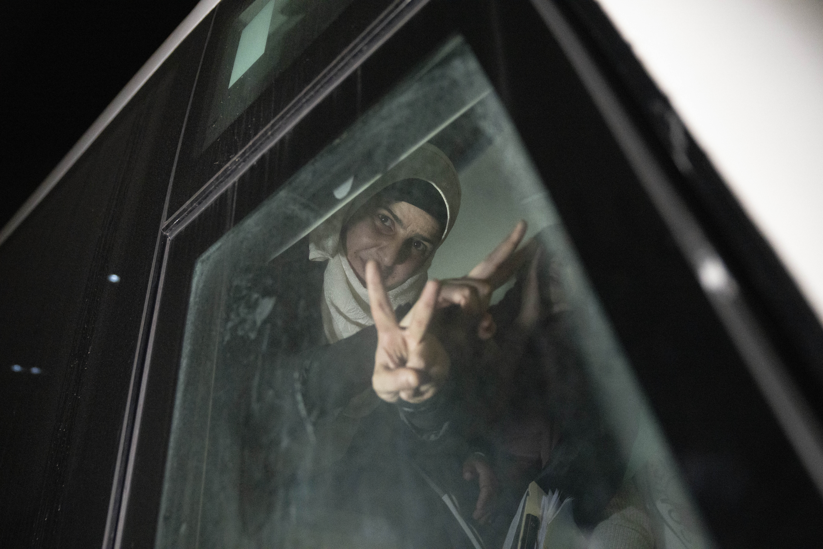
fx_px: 892
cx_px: 412
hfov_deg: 49.6
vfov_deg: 34.2
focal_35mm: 39
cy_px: 274
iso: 25600
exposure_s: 1/500
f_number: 2.8
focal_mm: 39
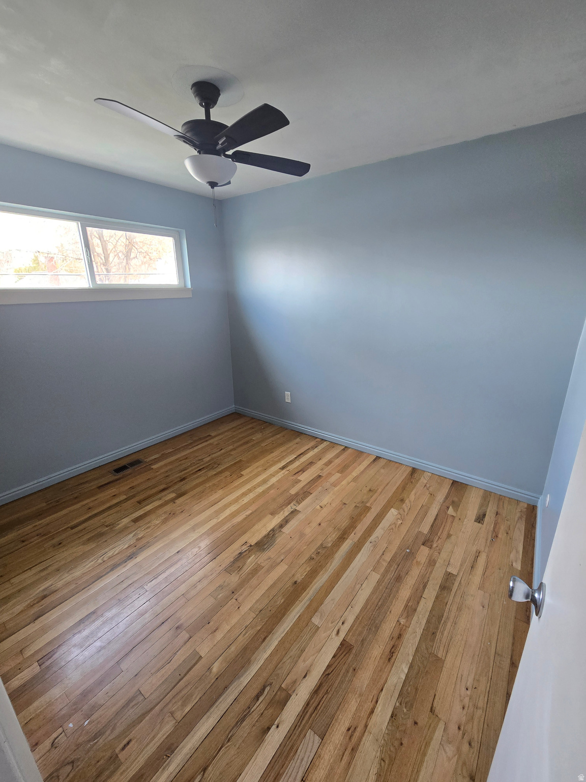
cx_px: 293
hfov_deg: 89.9
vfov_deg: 106.2
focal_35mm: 13
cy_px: 391
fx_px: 293
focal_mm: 2.2
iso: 160
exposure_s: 1/60
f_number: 2.2
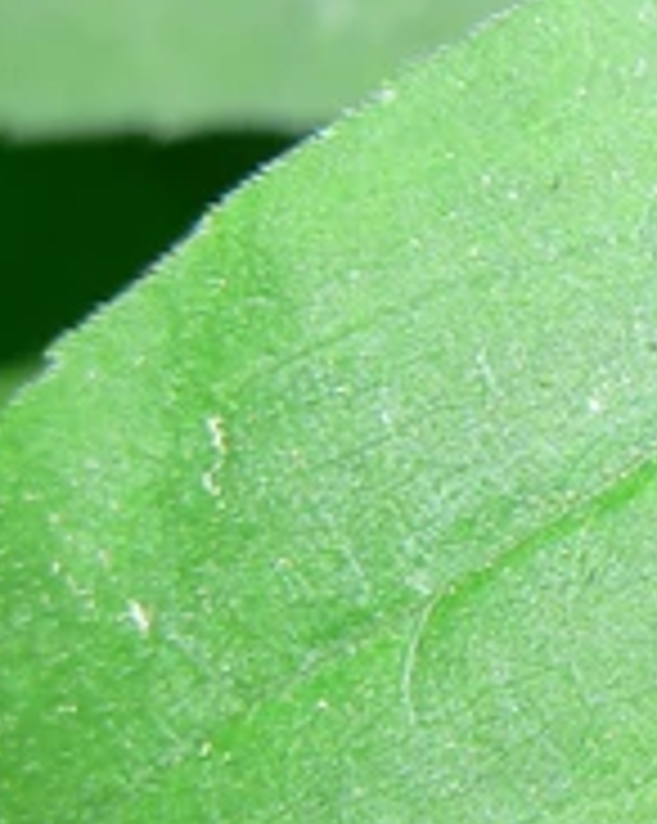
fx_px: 5989
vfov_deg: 7.9
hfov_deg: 6.2
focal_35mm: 246
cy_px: 477
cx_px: 1120
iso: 100
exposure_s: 1/60
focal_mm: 12
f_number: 4
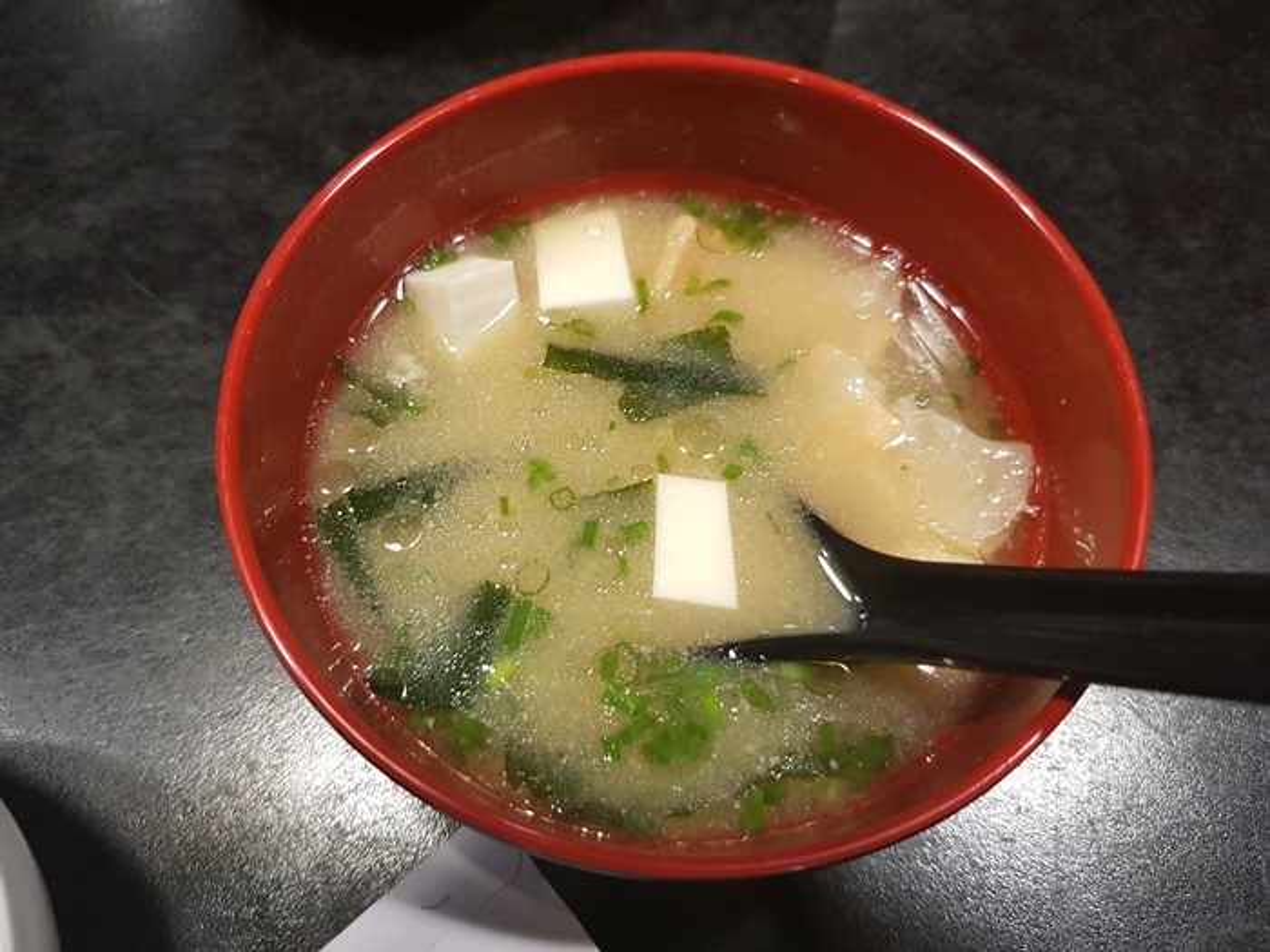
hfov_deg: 67.3
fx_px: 954
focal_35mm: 26
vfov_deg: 53.1
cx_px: 635
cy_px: 476
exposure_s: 1/33
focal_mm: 4.2
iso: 160
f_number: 1.7
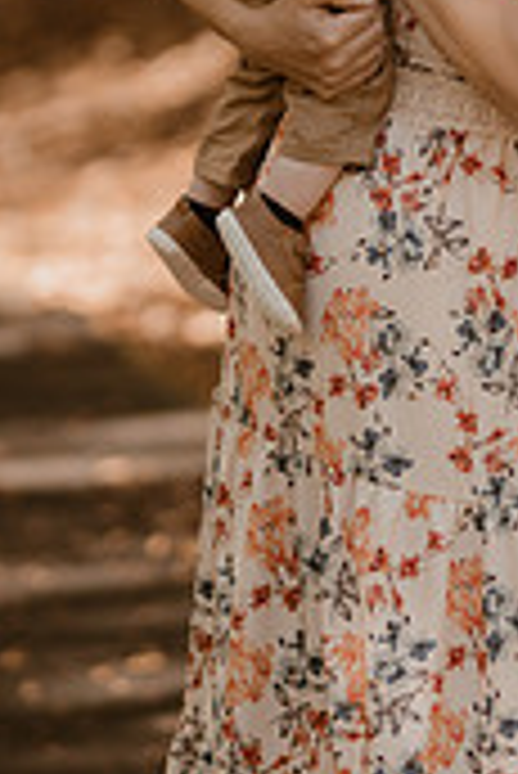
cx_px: 347
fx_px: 7151
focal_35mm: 332
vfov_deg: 6.2
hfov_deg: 4.1
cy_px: -99
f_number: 1.8
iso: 320
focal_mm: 85
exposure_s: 1/1000
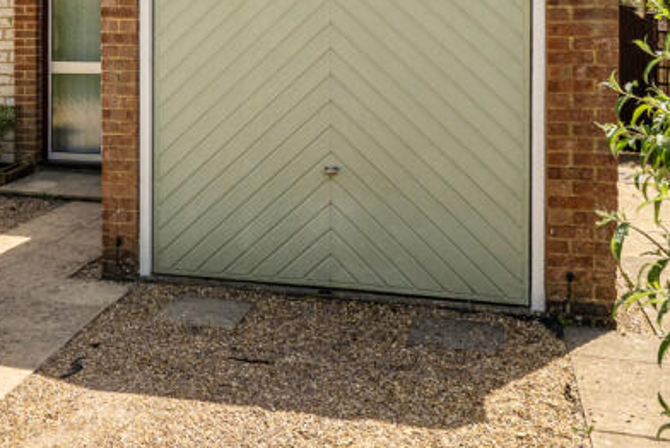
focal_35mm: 47
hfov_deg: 37.5
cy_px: -88
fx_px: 875
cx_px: 3
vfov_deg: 25.7
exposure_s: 1/1250
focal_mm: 12
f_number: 8
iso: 400
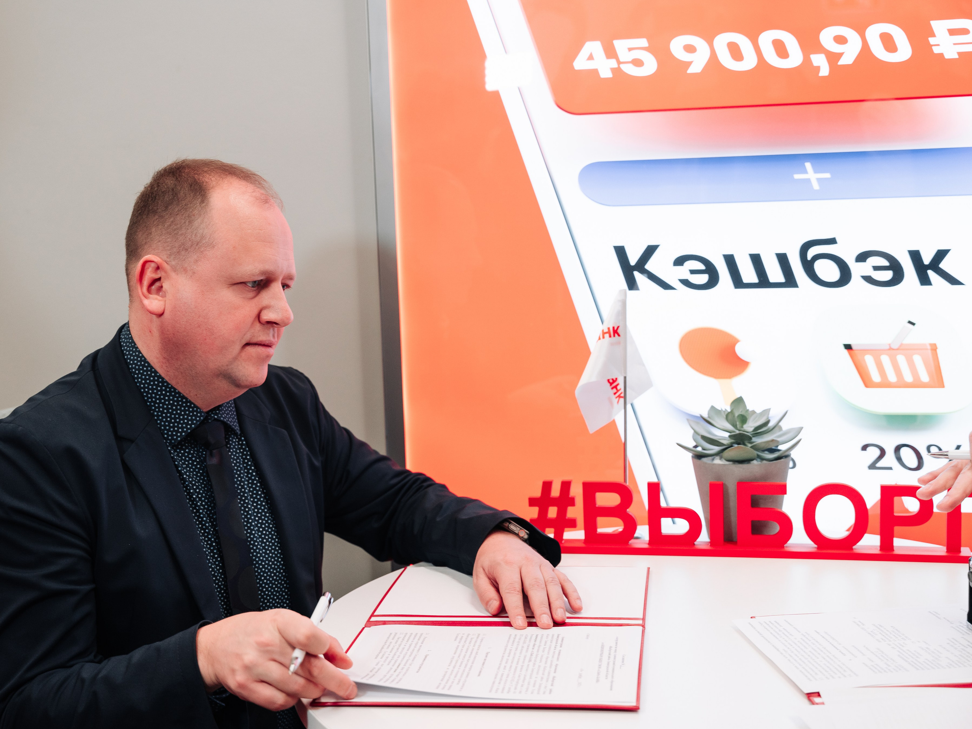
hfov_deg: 40.4
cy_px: 369
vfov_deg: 30.9
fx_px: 1320
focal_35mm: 47
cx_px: 442
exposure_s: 1/125
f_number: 3.5
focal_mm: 42.8
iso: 500
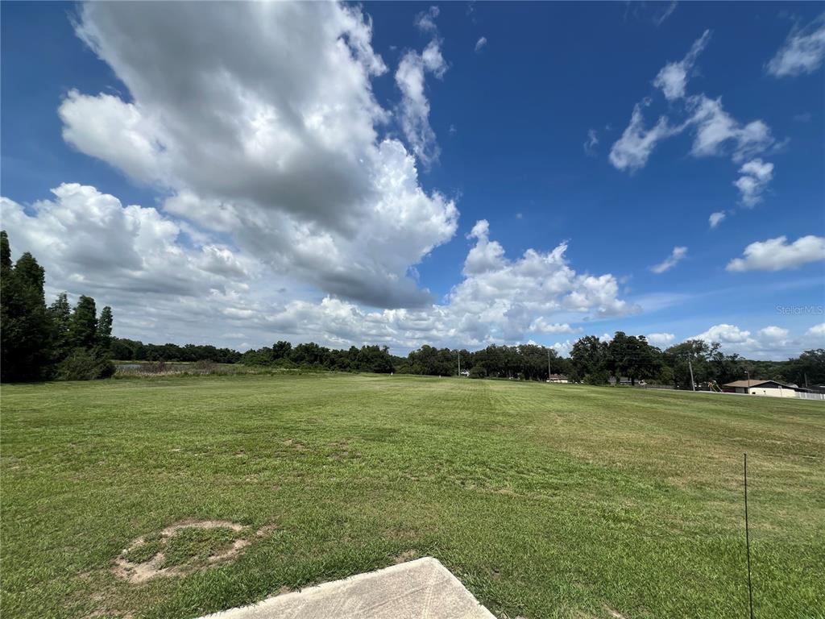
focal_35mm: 13
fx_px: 310
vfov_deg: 89.9
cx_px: 412
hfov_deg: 106.2
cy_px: 310
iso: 32
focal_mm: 1.57
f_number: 1.8
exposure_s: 1/3125
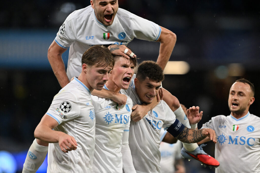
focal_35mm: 400
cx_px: 130
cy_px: 86
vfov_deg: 3.4
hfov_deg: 5.2
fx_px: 2889
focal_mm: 400
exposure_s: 1/2500
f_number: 4
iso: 5000
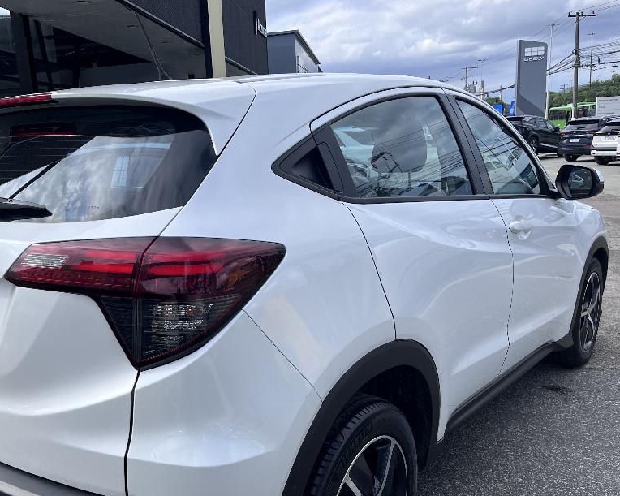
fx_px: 624
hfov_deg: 52.3
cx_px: 235
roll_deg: +3.6
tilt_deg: -13.5
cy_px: 284
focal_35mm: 34
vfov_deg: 43.2
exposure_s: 1/2899
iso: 50
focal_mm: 5.1
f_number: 1.6
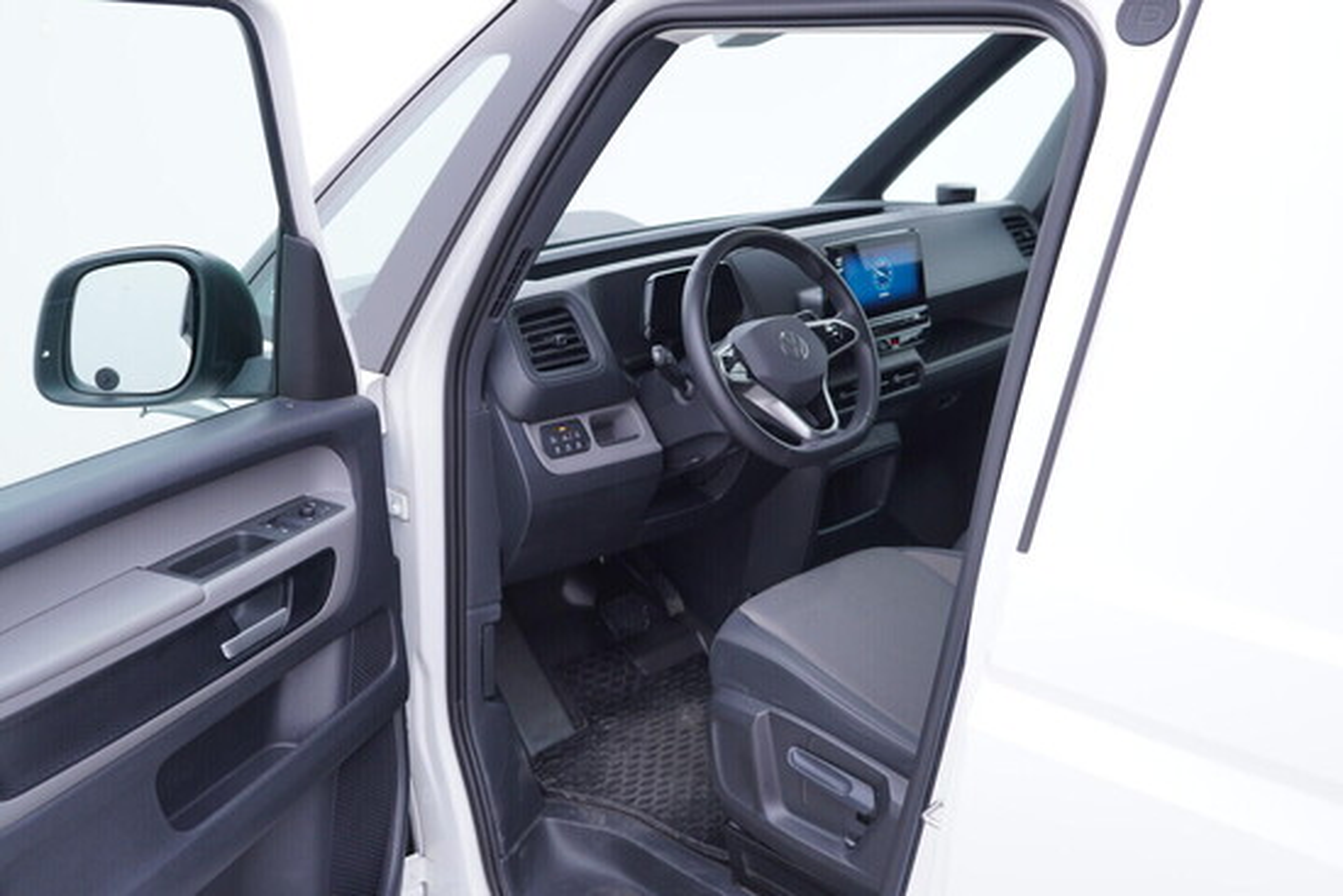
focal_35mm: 36
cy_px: 448
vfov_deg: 36.9
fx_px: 1343
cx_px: 672
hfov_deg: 53.1
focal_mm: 24
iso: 125
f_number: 2.8
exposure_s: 1/40
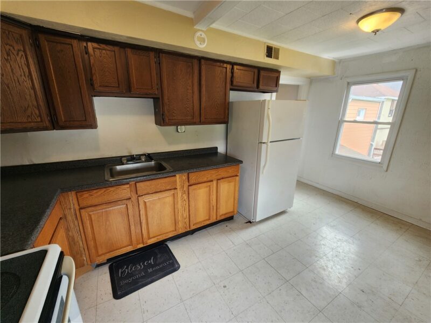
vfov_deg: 89.9
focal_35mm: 13
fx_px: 162
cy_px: 162
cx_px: 216
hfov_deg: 106.2
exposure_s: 1/60
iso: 100
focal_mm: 2.2
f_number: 2.2
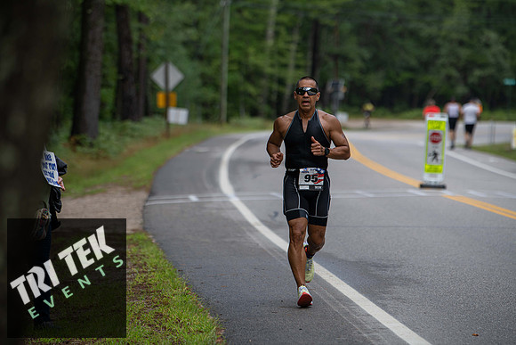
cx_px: 258
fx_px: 2867
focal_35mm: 200
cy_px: 172
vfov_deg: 6.9
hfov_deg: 10.3
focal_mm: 200
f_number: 4
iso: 200
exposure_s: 1/400
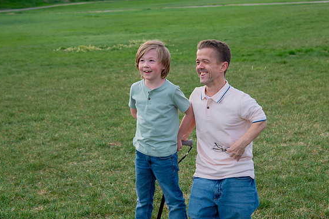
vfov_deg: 18.4
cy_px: 75
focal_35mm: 74
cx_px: 162
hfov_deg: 27.4
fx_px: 676
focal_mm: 55
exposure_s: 1/320
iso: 200
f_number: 5
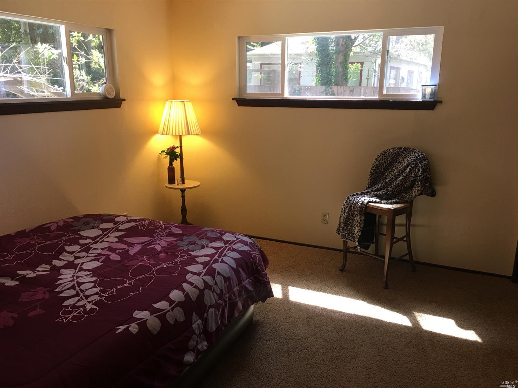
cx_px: 259
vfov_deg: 48.2
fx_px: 434
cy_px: 194
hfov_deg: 61.7
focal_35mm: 29
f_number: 2.2
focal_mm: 4.15
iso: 32
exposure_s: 1/30
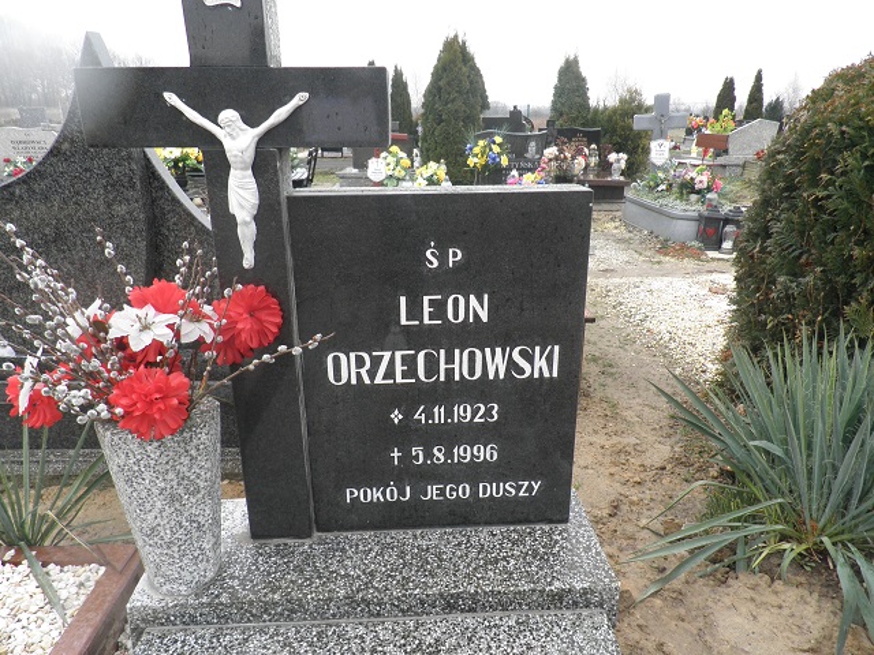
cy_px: 328
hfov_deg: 71.6
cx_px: 437
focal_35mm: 24
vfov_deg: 56.8
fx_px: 606
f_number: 3.3
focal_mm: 4.3
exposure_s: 1/100
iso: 64
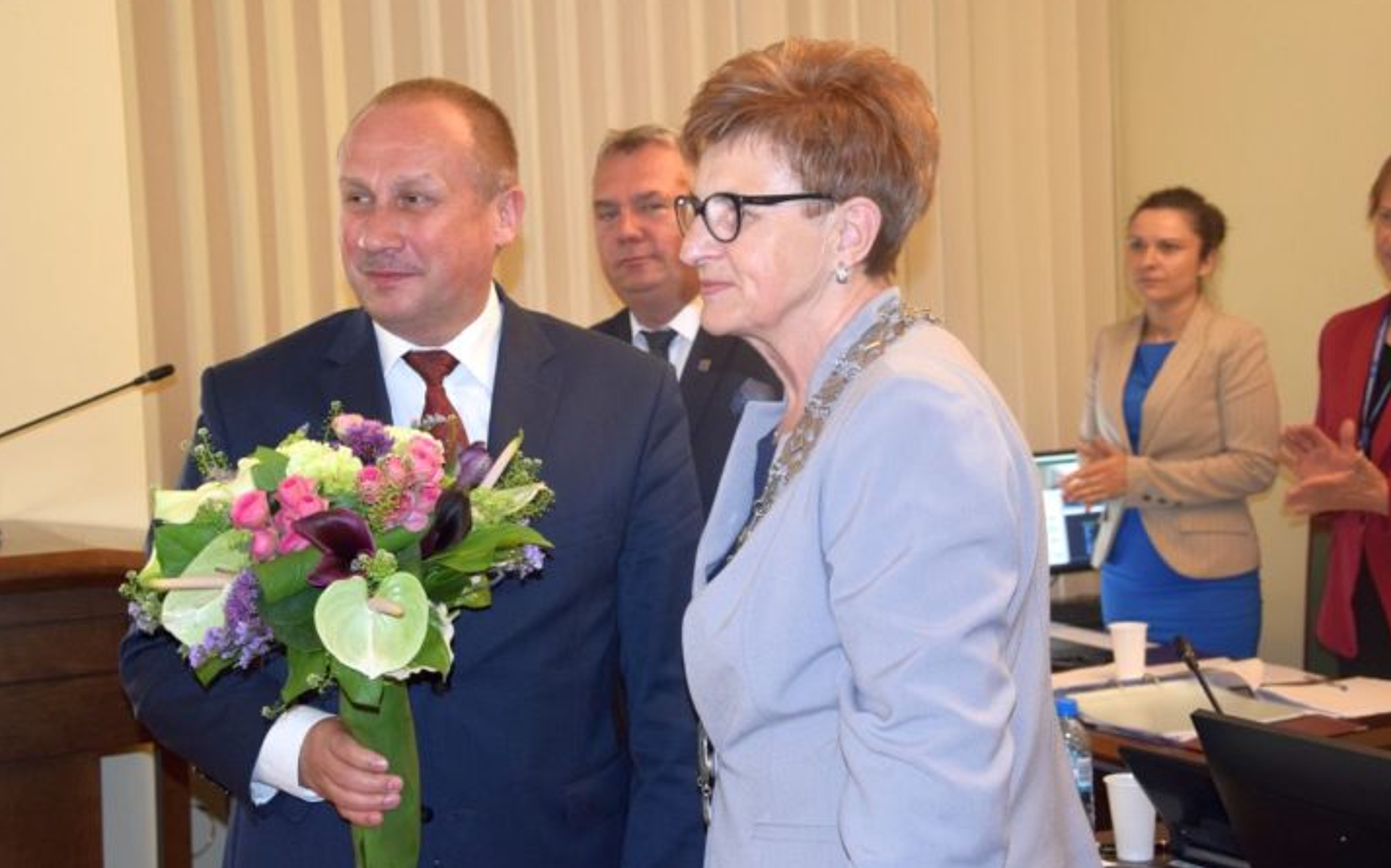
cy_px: 409
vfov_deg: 22.5
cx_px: 649
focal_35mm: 58
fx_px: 2181
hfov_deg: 35.4
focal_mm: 35
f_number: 4.5
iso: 1100
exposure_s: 1/60
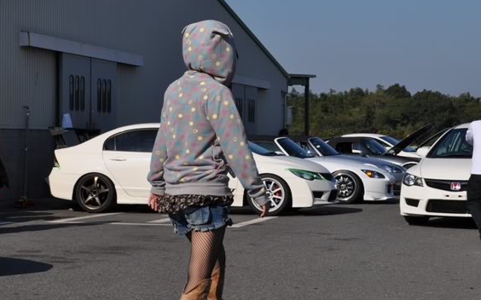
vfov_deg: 14.0
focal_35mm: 93
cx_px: 209
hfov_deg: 22.3
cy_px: 140
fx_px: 1219
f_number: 11
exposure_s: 1/500
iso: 200
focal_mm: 40
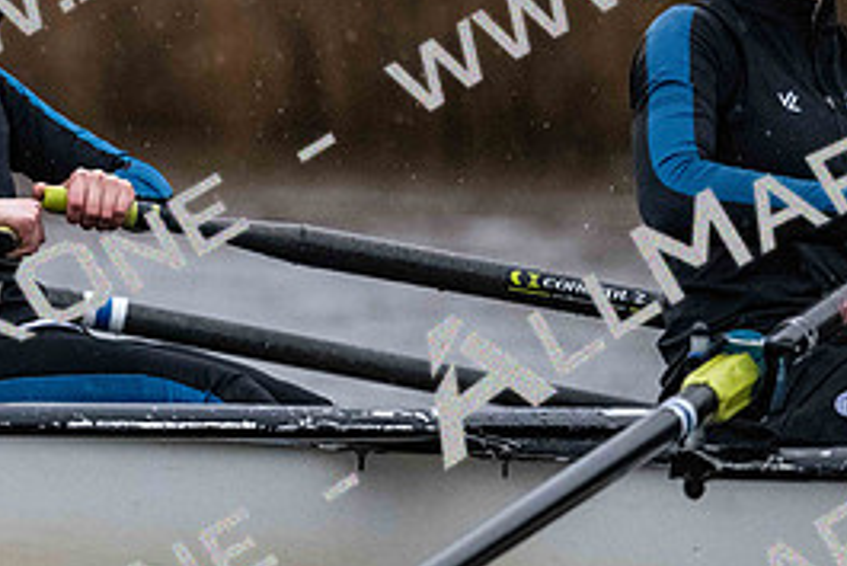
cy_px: 165
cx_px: 153
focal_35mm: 876
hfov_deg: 2.4
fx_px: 20621
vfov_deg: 1.6
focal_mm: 400
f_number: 4.5
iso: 8000
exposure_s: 1/1600
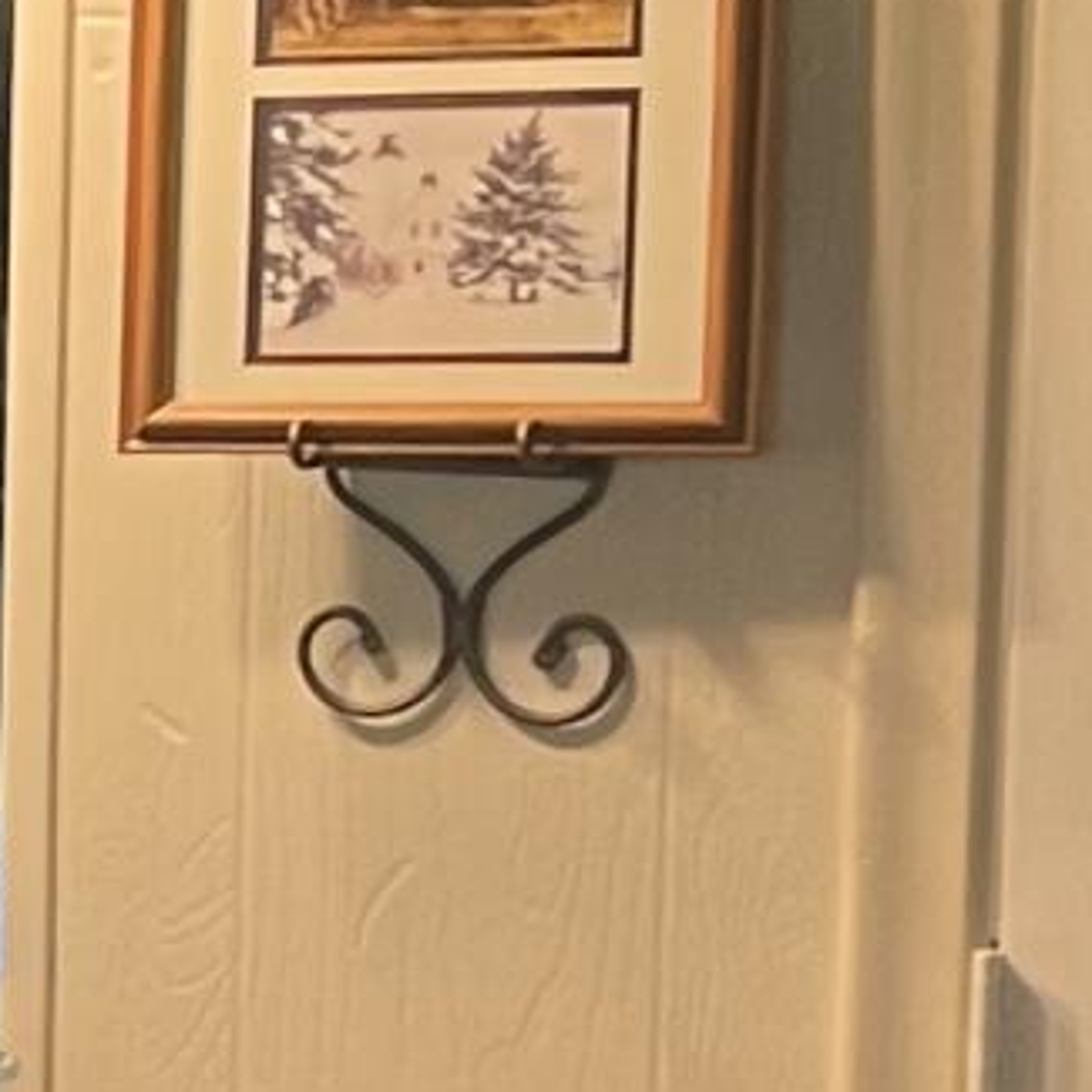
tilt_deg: -6.4
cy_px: 800
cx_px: -2443
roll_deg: +0.2
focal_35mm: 204
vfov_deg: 8.6
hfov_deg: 7.3
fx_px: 7281
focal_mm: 5.1
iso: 250
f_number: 1.6
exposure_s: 1/60
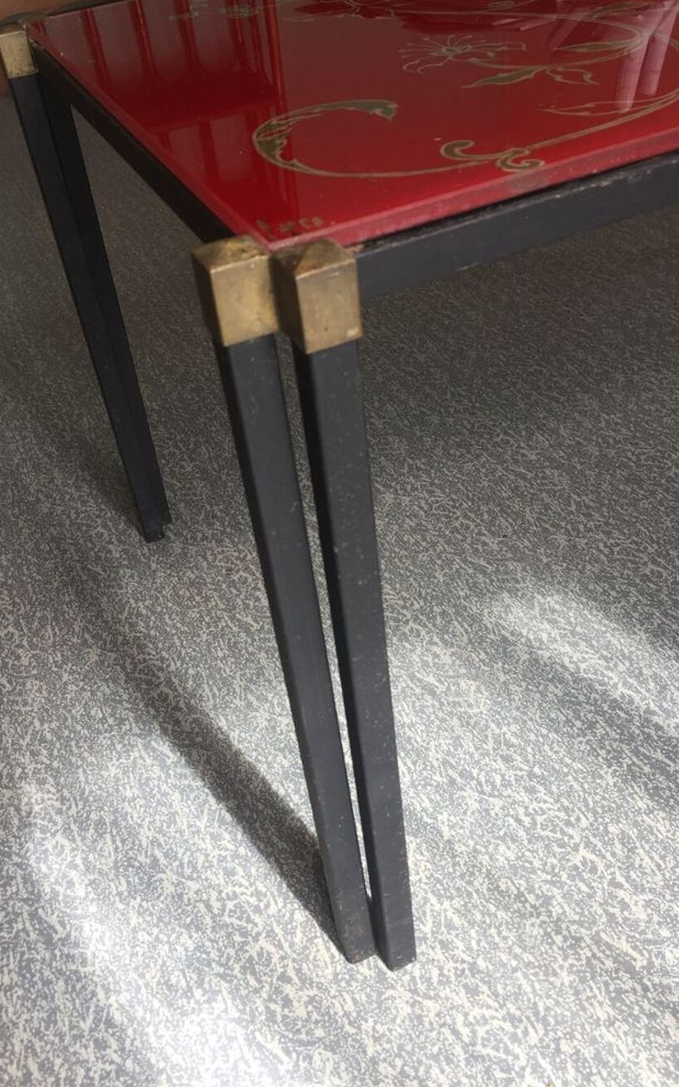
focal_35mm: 31
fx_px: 918
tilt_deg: -39.4
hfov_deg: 40.6
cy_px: 546
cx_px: 309
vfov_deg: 61.2
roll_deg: +8.6
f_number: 2.2
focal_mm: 4.15
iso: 40
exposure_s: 1/100
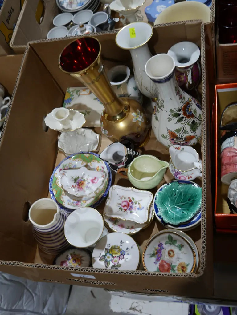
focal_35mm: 38
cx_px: 118
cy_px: 158
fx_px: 347
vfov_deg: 49.0
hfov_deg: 37.8
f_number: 4.1
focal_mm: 19
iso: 200
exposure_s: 1/80
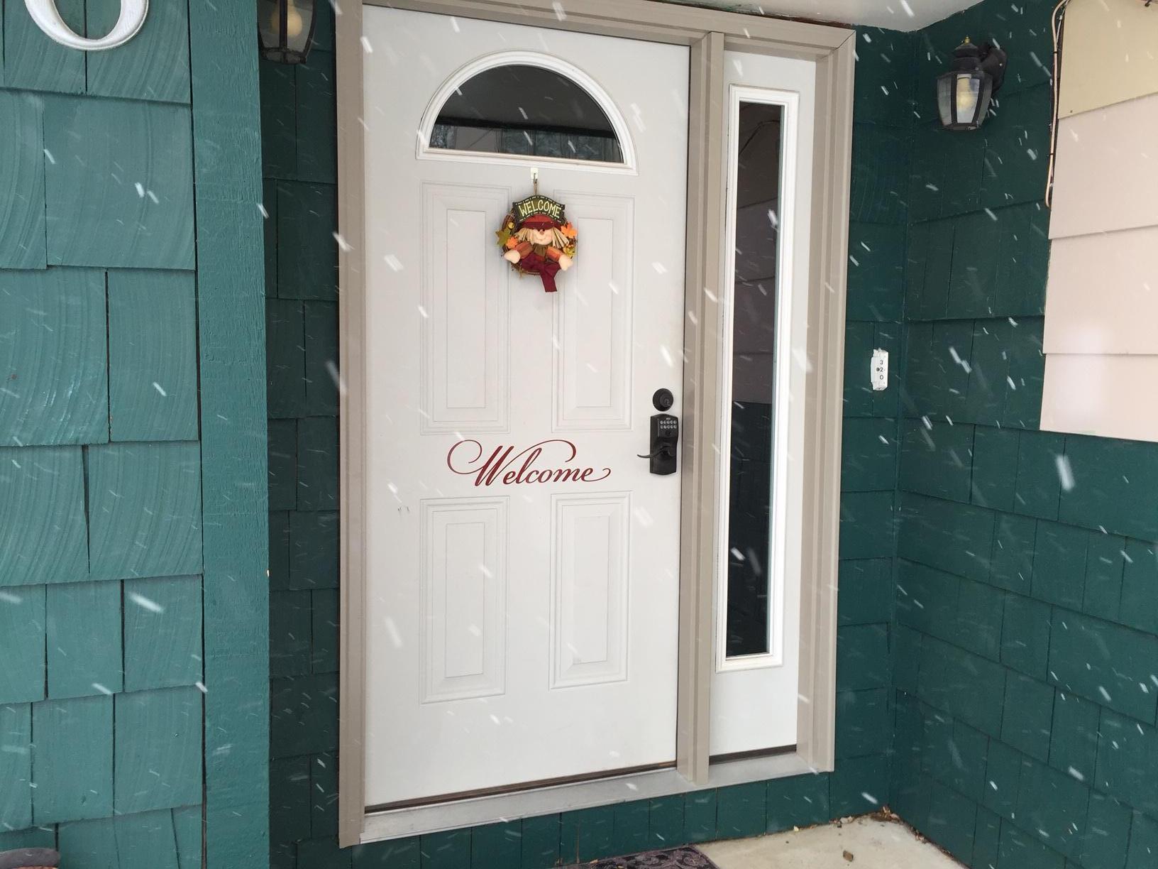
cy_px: 434
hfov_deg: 61.7
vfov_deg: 48.2
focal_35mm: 29
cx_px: 579
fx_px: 970
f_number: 2.2
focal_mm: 4.15
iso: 40
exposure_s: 1/120
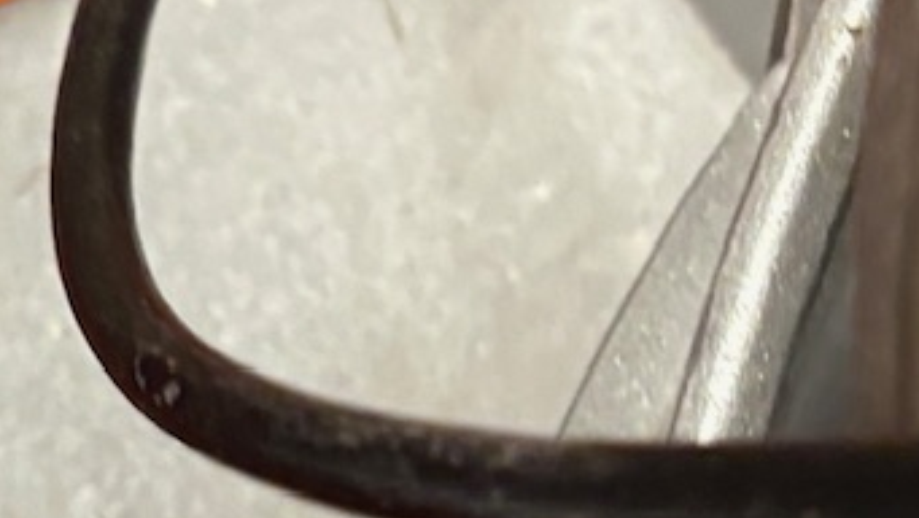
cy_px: 418
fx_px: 4144
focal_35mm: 170
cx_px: 81
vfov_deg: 7.1
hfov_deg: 12.6
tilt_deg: -59.2
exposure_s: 1/54
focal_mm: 5.96
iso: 400
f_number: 1.6
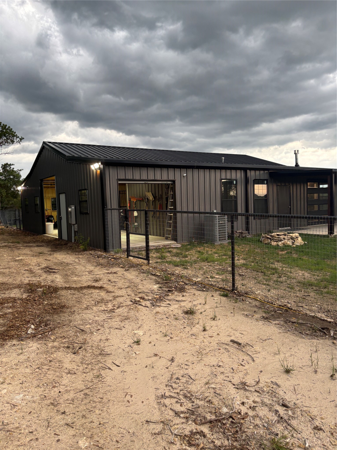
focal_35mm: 26
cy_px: 225
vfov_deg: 67.3
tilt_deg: -1.3
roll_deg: +1.1
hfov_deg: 53.1
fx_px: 337
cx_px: 168
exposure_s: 1/120
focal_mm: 5.96
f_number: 1.6
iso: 80
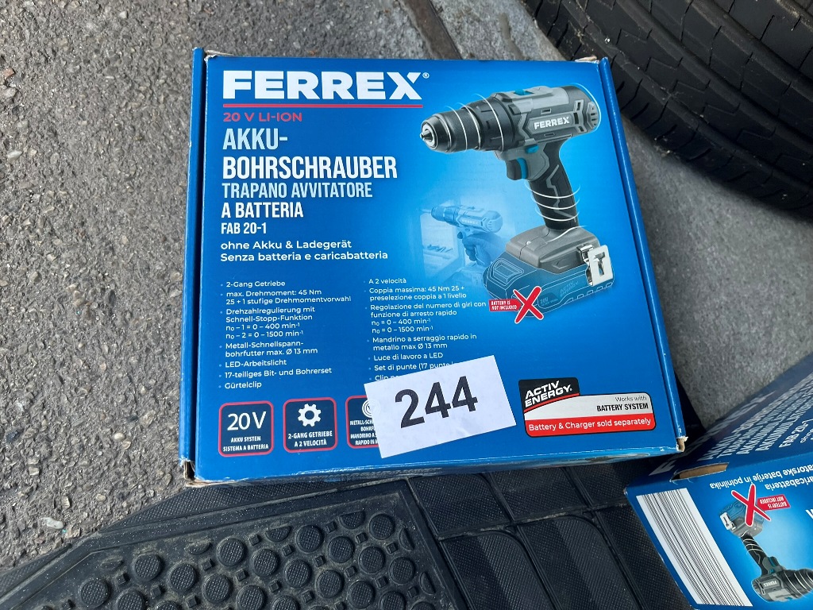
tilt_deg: -64.3
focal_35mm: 26
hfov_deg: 67.3
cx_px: 406
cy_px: 305
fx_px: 611
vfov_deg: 53.1
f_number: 1.6
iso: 64
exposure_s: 1/122
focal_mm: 5.1
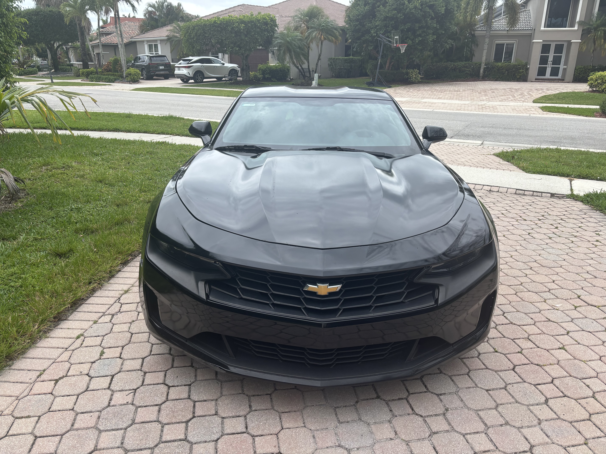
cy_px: 227
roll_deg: -1.1
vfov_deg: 53.1
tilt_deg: -19.9
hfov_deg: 67.3
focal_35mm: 26
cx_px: 303
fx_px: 455
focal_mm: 5.96
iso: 50
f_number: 1.6
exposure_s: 1/1418
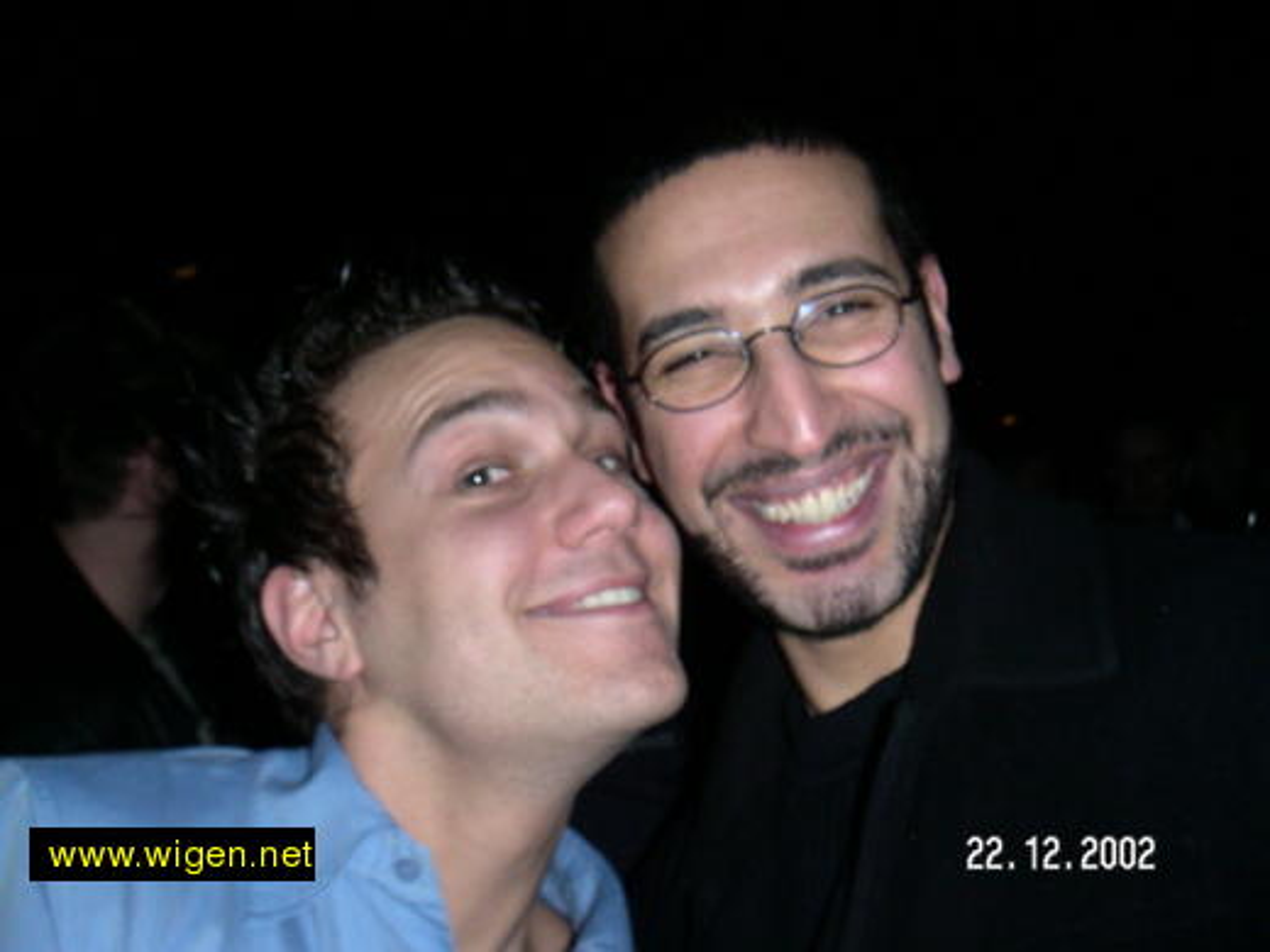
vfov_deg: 37.7
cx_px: 635
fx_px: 1394
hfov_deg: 49.0
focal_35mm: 38
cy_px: 476
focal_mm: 6
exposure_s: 1/50
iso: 160
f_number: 6.6
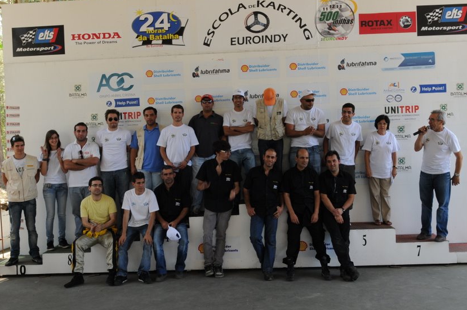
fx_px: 552
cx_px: 223
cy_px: 143
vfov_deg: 31.3
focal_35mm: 43
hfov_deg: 45.8
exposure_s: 1/60
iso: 400
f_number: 8
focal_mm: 23
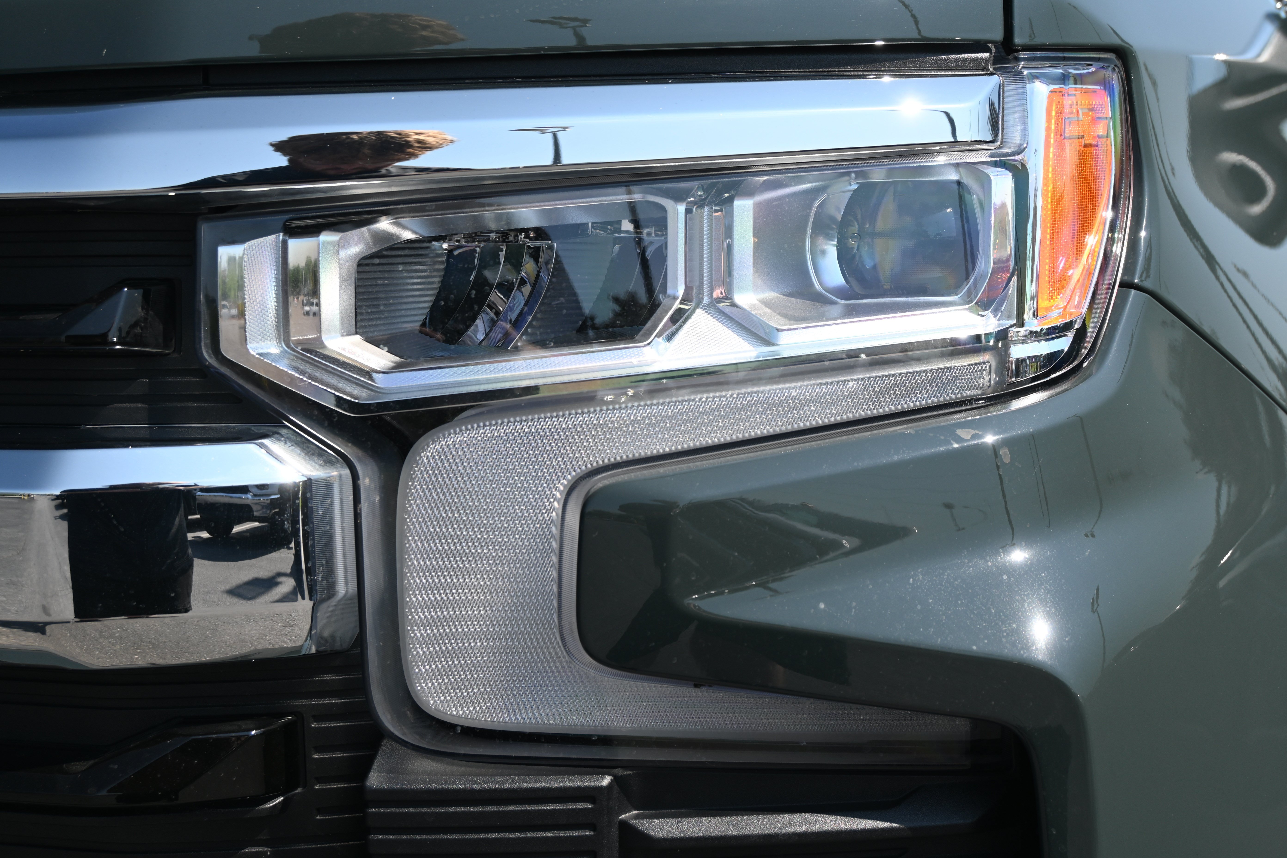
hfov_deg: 41.7
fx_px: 1689
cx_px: 644
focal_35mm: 47
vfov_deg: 28.5
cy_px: 429
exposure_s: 1/250
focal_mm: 31.5
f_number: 5.6
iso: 125
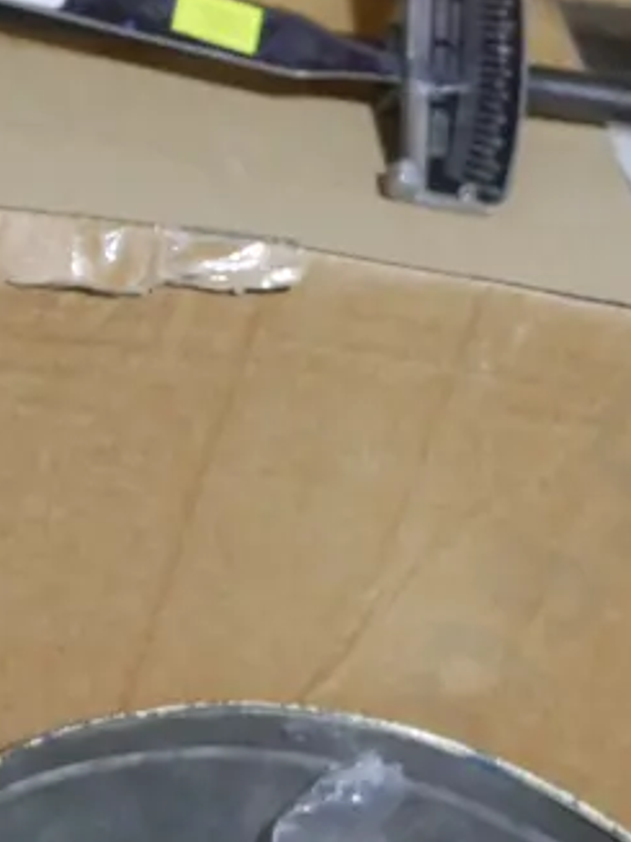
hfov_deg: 10.3
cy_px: 1099
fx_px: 3502
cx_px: 157
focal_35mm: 144
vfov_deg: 13.2
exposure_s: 1/60
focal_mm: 23
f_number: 5.1
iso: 1250
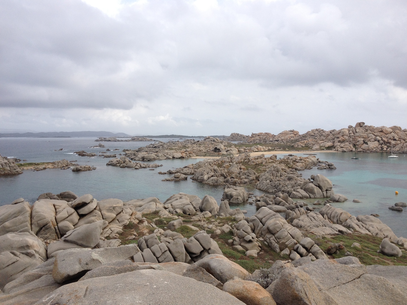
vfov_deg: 40.7
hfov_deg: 52.6
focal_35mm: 35
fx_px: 412
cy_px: 152
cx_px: 204
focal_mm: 4.28
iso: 64
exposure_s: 1/905
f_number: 2.4
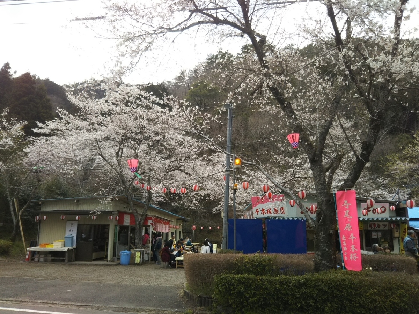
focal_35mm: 30
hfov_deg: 60.0
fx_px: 363
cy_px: 157
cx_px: 210
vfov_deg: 46.8
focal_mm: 4
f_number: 2.2
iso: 25
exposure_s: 1/330
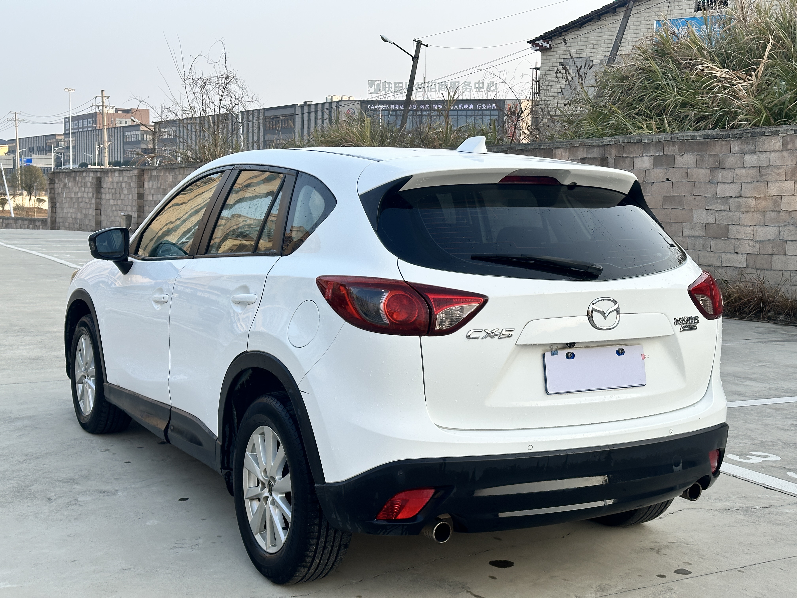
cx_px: 398
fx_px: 1105
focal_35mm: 48
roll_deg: -1.2
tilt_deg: -5.8
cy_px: 299
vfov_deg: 30.3
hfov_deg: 39.7
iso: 64
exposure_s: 1/1041
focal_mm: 6.86
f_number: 1.78
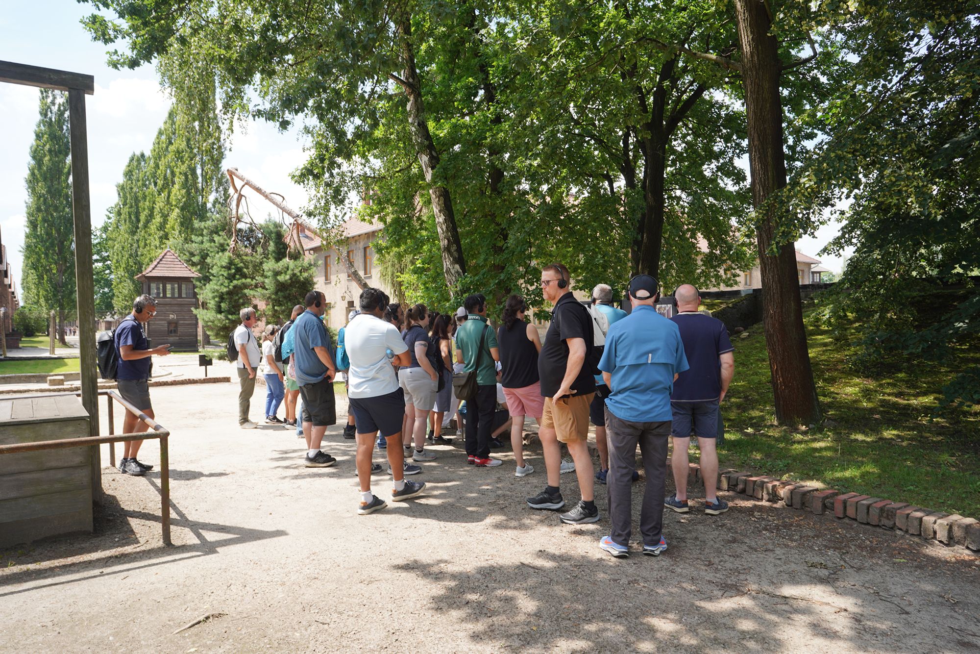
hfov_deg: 73.7
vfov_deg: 53.1
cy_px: 327
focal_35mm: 24
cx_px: 490
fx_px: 653
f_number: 8
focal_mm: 24
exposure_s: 1/100
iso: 100
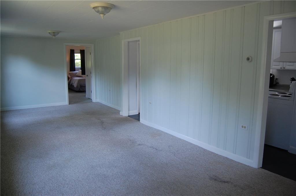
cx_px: 148
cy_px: 98
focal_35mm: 27
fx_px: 222
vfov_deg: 47.8
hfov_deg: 67.4
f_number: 4.5
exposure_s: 1/80
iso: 400
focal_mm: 18
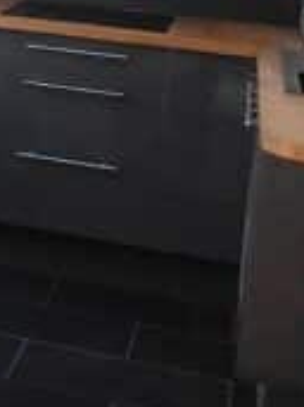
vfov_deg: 19.6
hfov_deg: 14.3
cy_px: -40
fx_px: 1126
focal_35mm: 96
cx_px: -162
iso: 125
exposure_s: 1/60
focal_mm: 1.64
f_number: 2.2
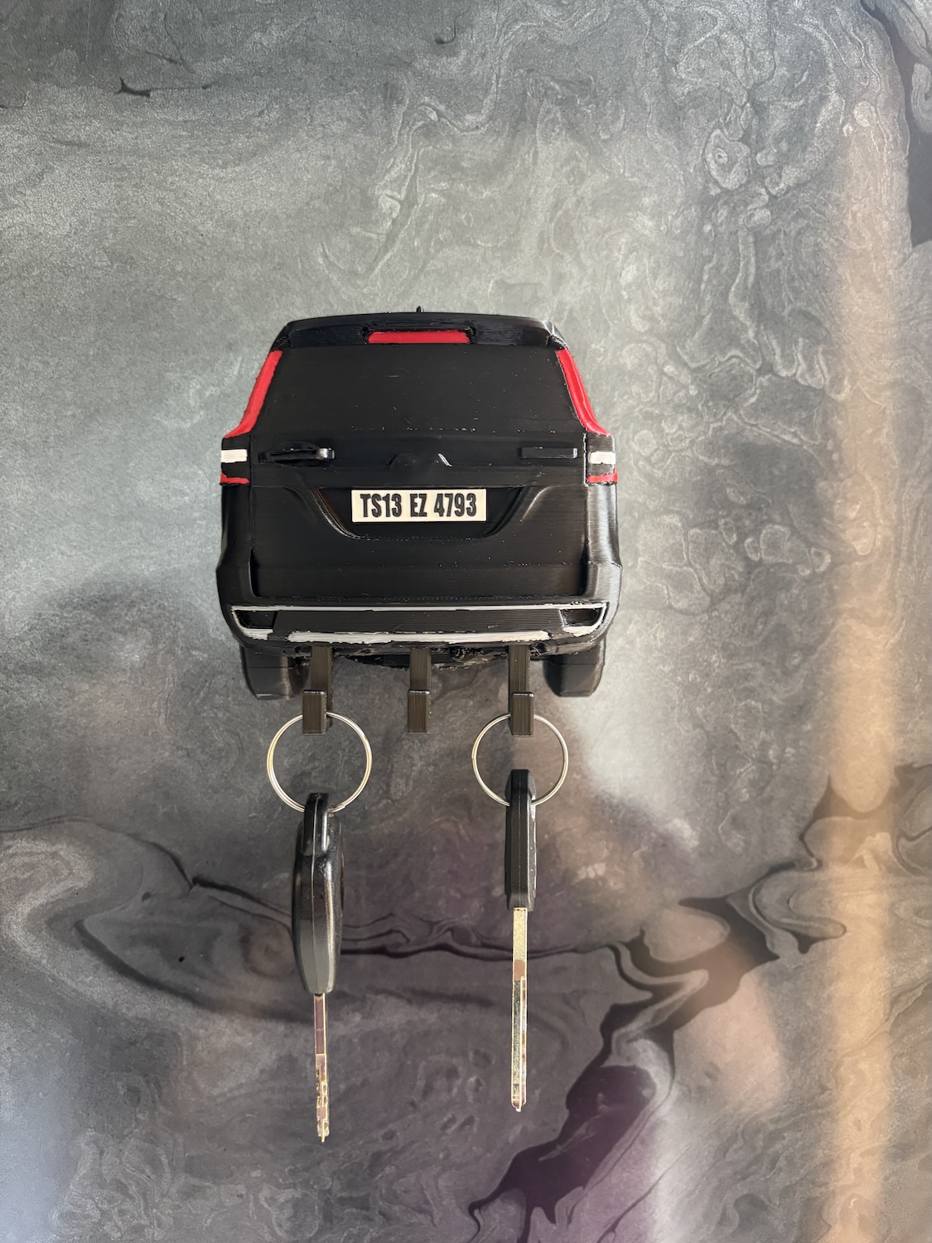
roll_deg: -1.0
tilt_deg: -4.8
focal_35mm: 26
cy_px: 622
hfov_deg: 53.1
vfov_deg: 67.3
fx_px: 933
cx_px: 466
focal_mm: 5.96
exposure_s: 1/60
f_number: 1.6
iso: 320
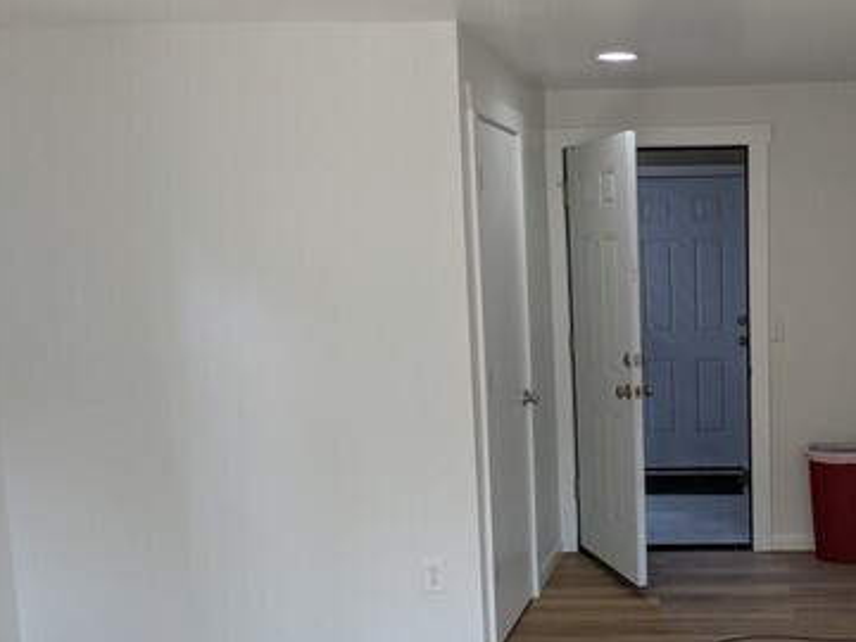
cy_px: 457
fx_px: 1187
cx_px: 713
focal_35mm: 48
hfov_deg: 37.9
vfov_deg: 29.9
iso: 83
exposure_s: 1/120
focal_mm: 4.44
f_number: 1.8
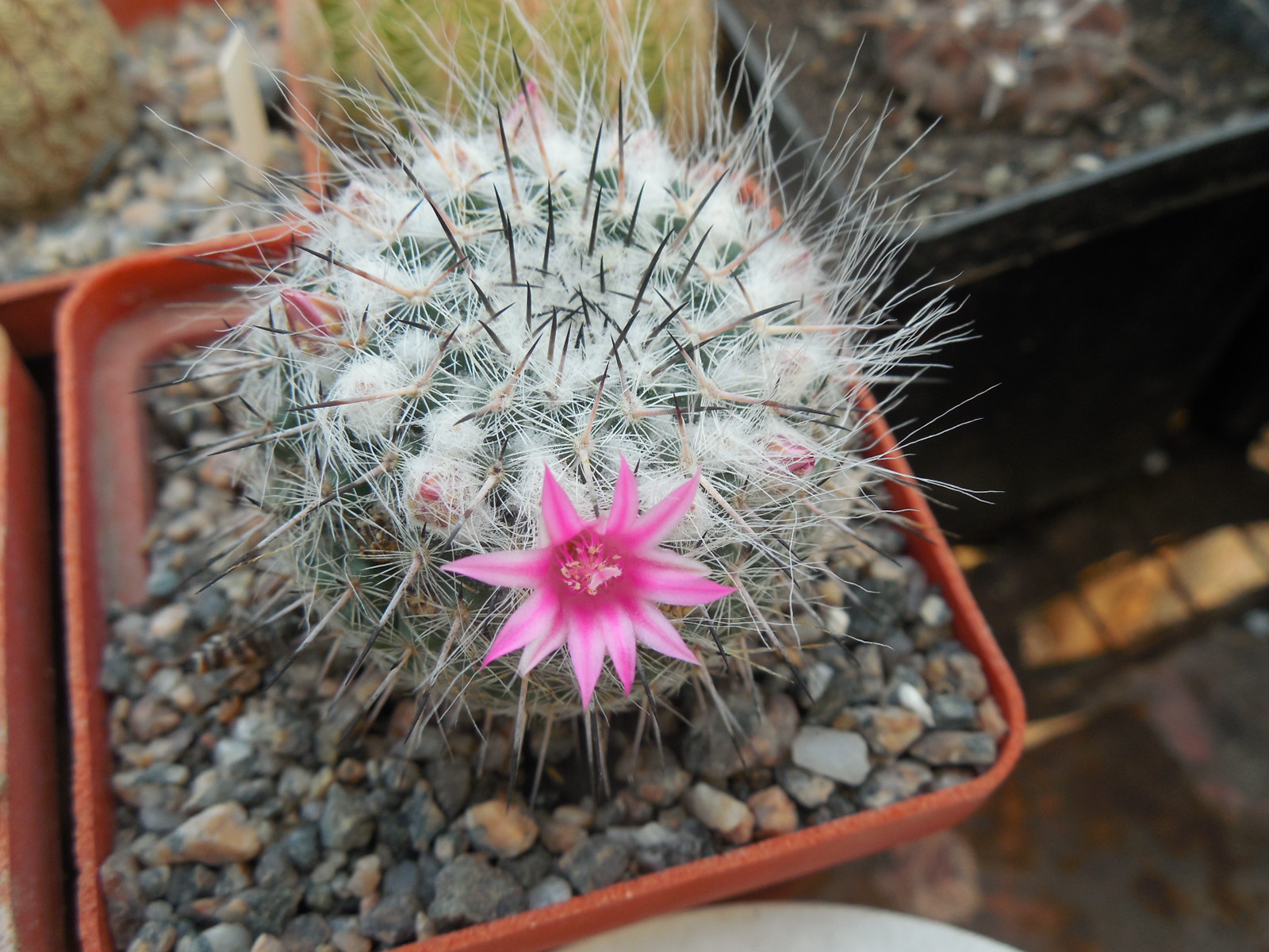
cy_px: 476
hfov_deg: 58.4
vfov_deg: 45.4
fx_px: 1136
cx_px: 634
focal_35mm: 31
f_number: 3.6
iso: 125
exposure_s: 1/160
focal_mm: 5.6
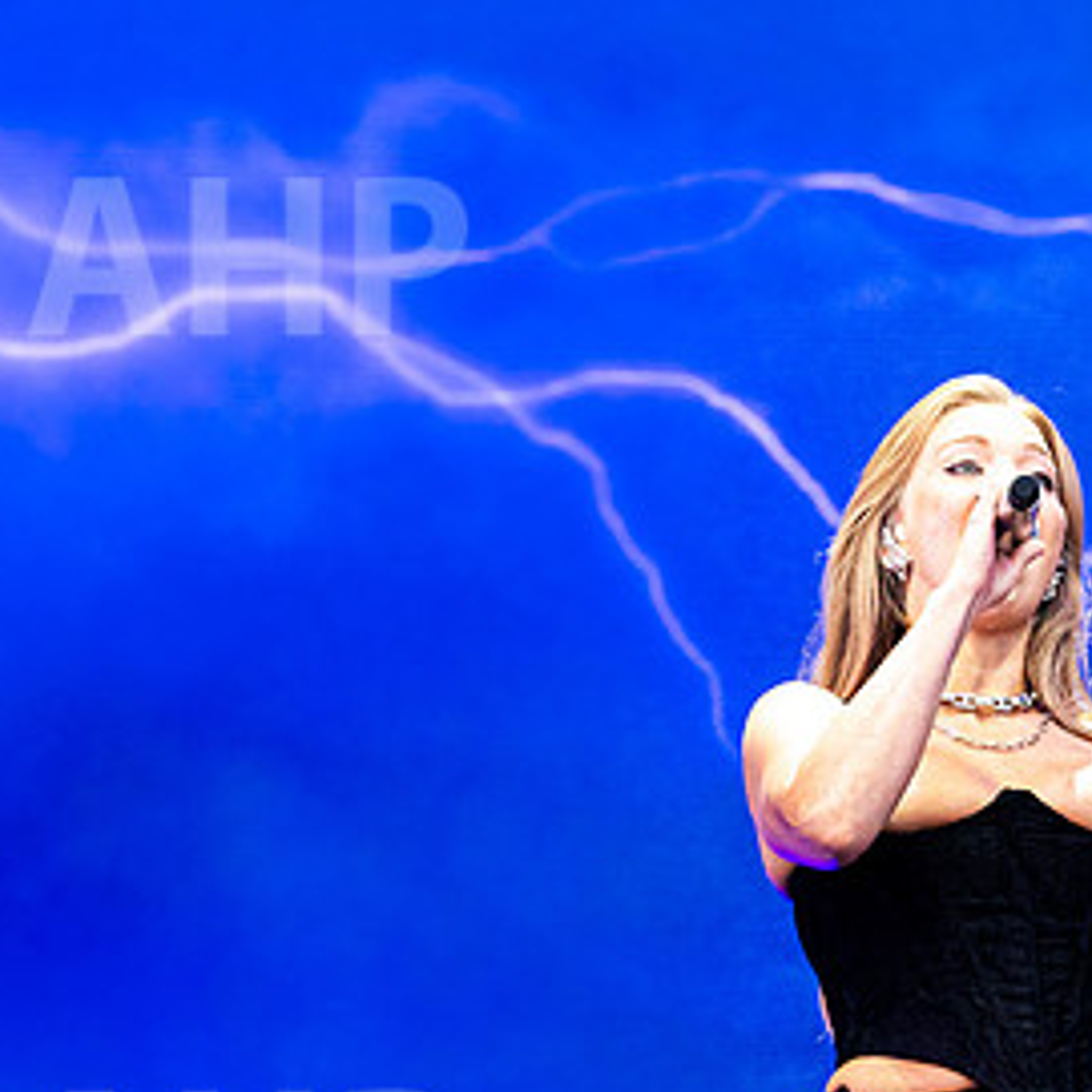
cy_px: 954
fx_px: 15739
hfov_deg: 4.0
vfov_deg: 4.0
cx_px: 1273
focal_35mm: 441
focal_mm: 135
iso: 640
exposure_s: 1/1250
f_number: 4.5
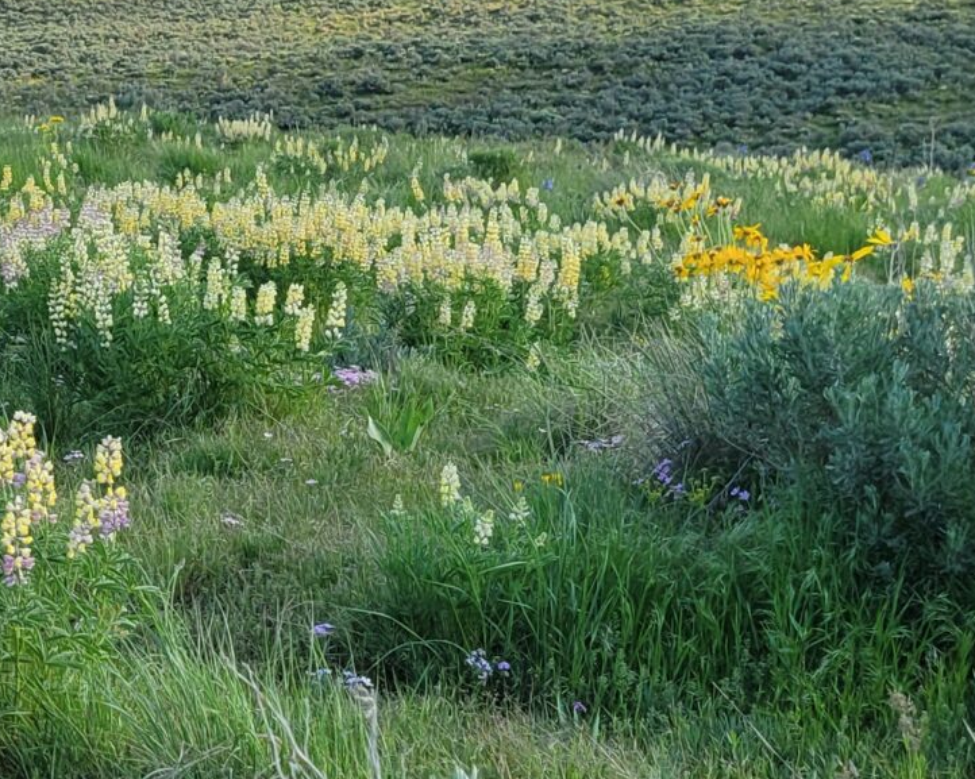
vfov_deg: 16.9
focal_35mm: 90
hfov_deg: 19.6
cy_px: 652
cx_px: -290
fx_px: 2596
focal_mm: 5.4
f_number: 1.8
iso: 40
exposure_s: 1/1038
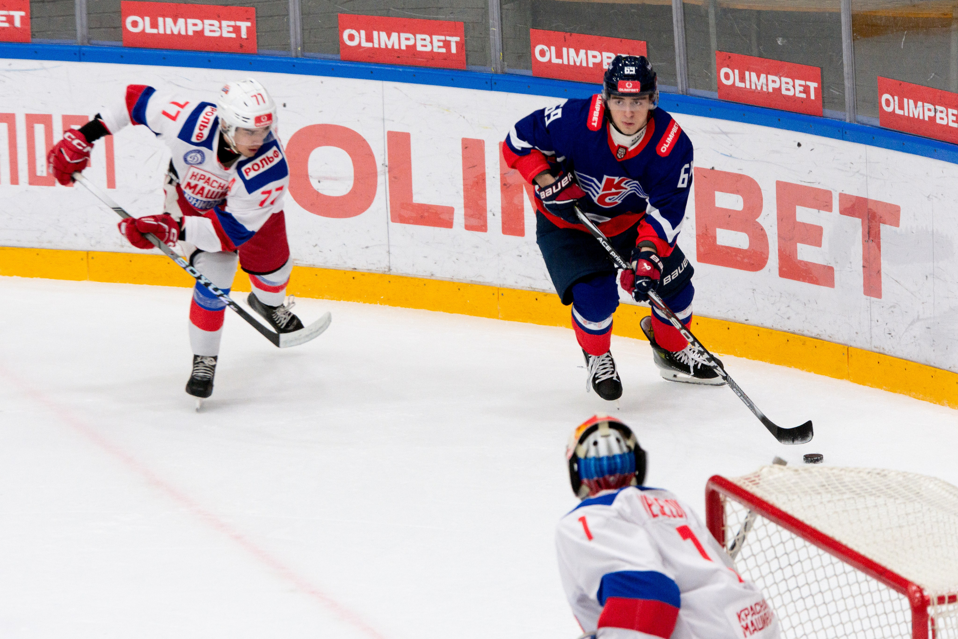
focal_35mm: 320
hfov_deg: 6.4
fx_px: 8523
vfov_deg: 4.3
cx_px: 501
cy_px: 270
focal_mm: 185
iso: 2000
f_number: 5.6
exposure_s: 1/1000
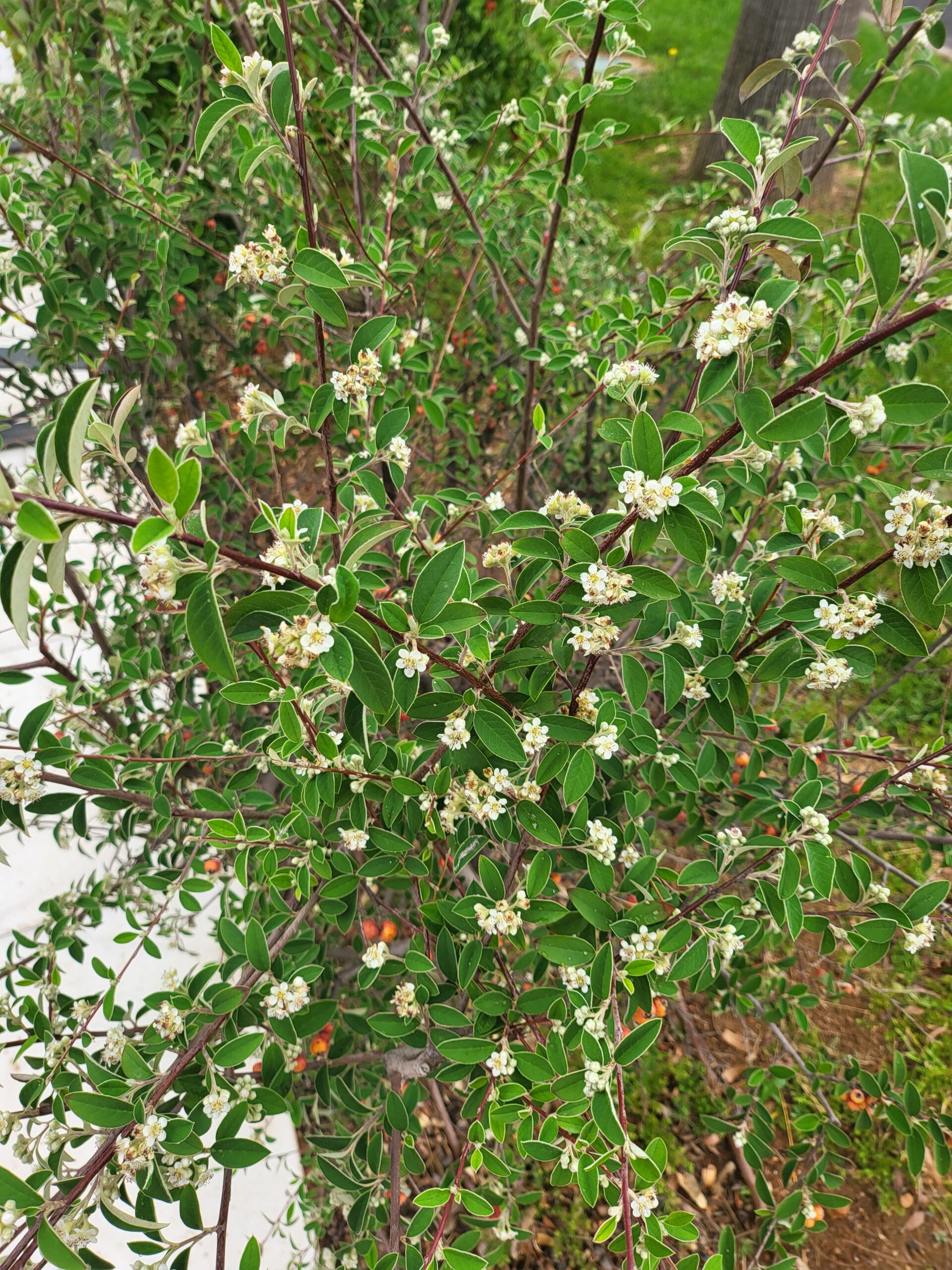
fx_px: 880
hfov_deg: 56.8
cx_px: 476
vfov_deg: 71.6
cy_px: 635
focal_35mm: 24
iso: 40
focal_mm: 5
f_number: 1.8
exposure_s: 1/391
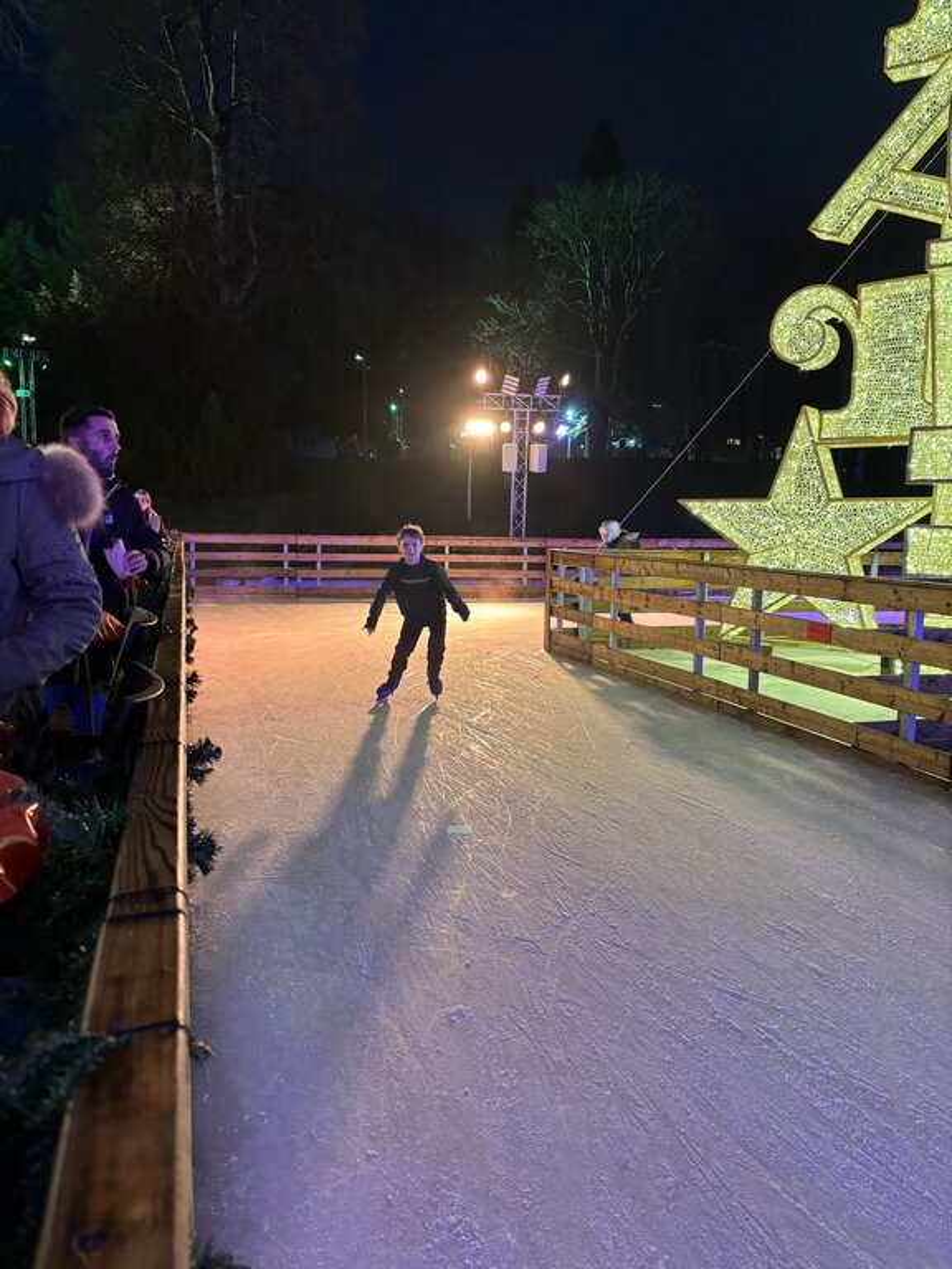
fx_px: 953
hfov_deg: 53.1
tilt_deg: -6.7
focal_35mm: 26
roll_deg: -1.7
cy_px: 634
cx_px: 476
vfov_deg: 67.3
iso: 320
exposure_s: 1/50
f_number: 1.6
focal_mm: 5.96
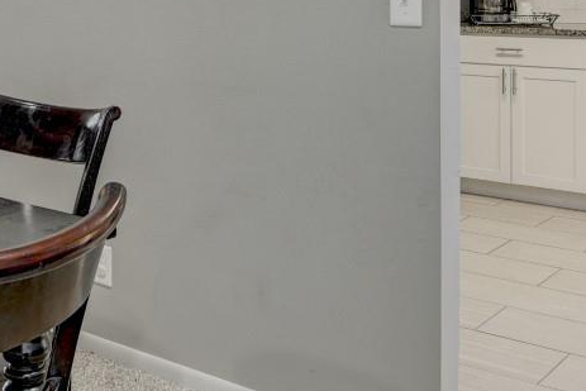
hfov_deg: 24.1
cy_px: -28
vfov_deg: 16.0
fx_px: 1351
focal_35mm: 83
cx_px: 114
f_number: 8
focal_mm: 24
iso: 400
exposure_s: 1/13
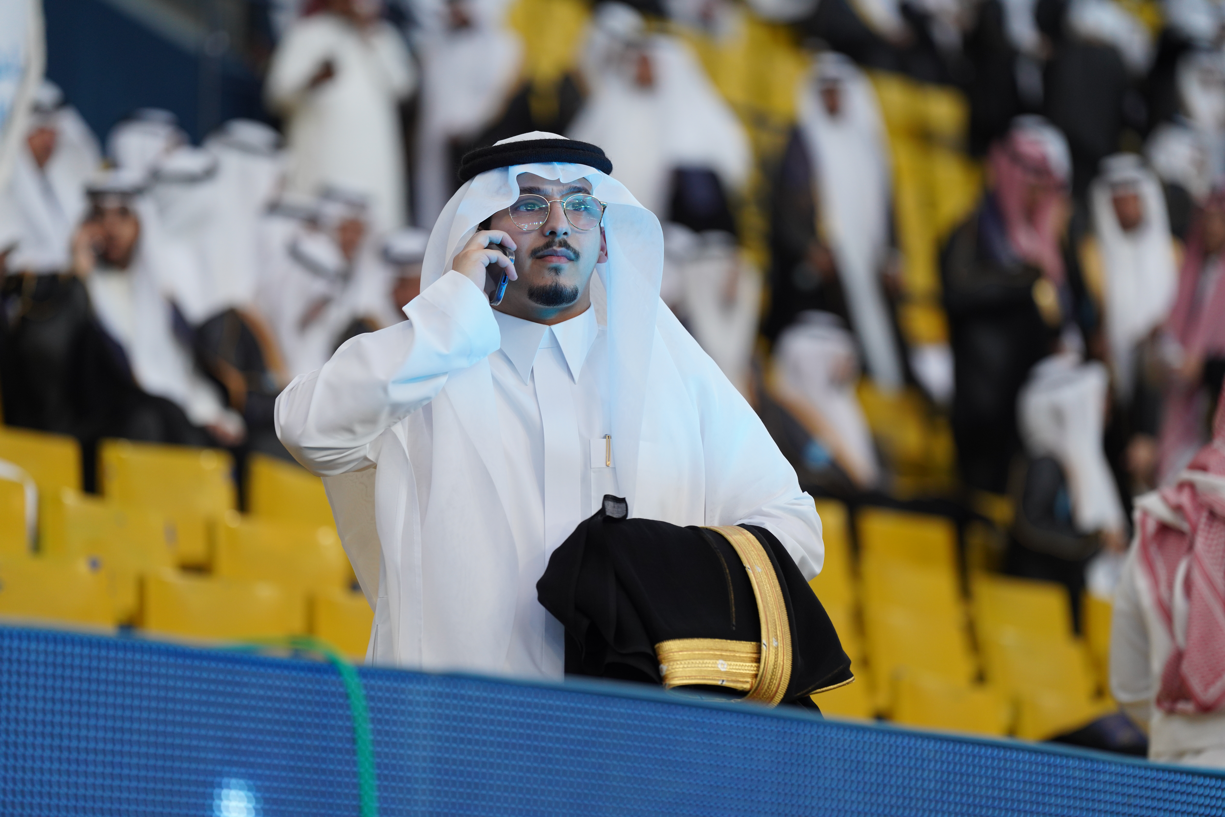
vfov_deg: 7.8
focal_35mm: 175
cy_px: 408
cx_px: 612
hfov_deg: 11.7
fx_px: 5954
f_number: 3.2
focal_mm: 175
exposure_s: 1/125
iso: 500
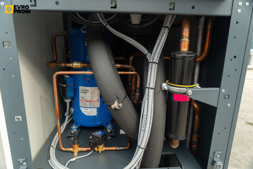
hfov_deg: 73.7
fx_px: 169
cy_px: 84
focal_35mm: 24
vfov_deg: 53.1
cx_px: 126
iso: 800
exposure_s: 1/400
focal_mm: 24
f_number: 5
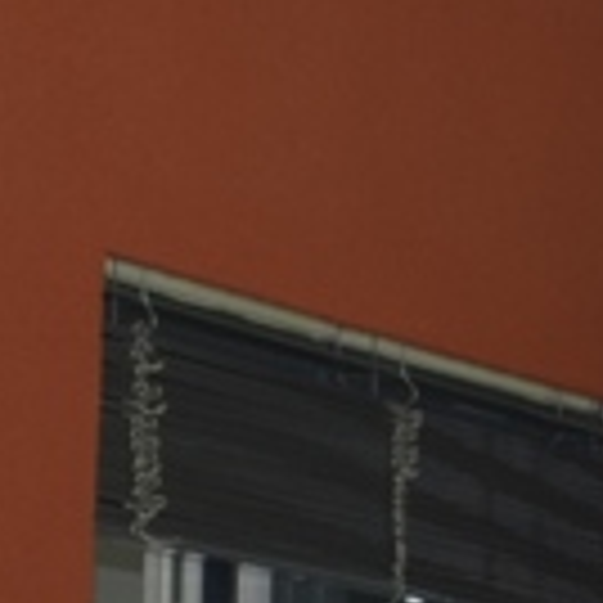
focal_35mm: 338
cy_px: -650
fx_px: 6661
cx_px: 270
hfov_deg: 5.2
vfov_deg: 5.1
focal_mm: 24
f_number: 4.5
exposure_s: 1/200
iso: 100
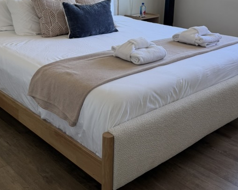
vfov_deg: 31.5
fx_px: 331
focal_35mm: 47
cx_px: 127
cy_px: 46
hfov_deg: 39.5
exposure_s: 1/121
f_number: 1.78
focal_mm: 6.76
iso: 80
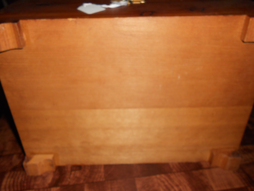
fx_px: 235
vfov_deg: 44.2
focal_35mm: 32
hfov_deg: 56.8
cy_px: 96
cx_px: 127
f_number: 8.8
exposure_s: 1/25
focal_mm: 5.8
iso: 200
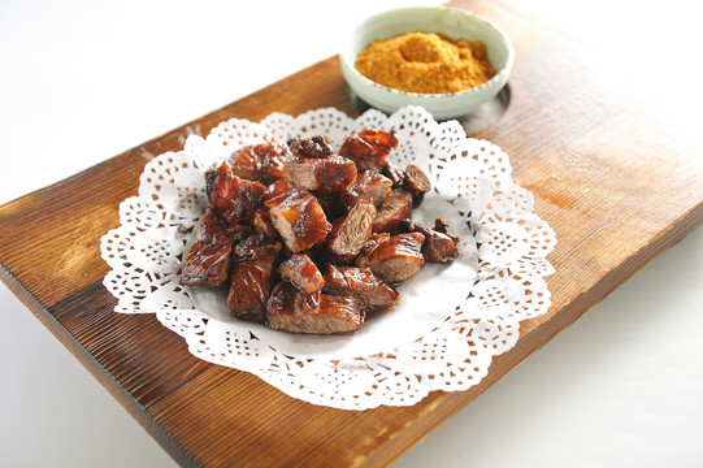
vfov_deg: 24.6
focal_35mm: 55
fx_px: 1073
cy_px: 234
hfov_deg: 36.3
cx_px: 352
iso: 320
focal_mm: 55
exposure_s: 1/125
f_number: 4.5
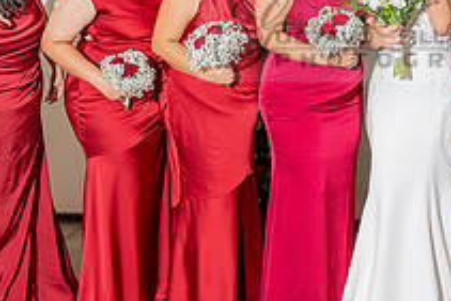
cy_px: 31
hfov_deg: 24.5
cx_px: 383
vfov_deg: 16.7
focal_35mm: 81
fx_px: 1015
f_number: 3.5
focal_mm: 29.5
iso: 800
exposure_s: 1/200
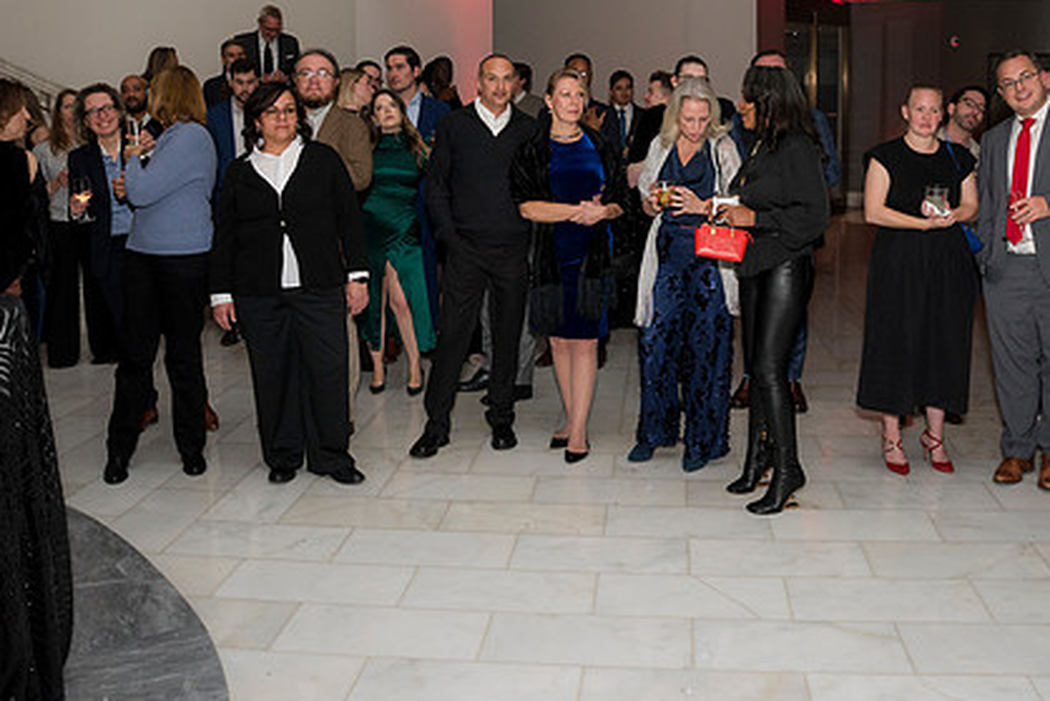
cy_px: 185
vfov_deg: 35.3
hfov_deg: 51.8
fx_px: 1079
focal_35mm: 37
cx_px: 585
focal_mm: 24
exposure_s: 1/125
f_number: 5
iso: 800
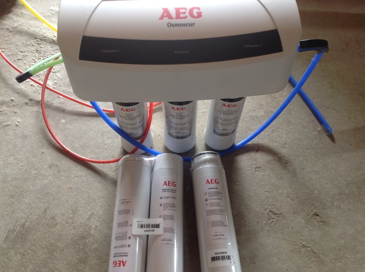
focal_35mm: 35
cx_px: 182
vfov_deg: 40.6
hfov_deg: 52.7
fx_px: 369
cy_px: 136
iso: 50
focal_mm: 4.28
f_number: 2.4
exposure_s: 1/15
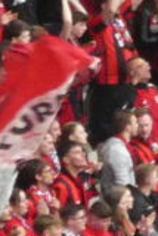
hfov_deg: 0.8
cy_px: 93
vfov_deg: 1.2
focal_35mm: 1663
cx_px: 719
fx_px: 10924
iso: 500
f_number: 5.5
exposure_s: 1/80
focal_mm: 28.7
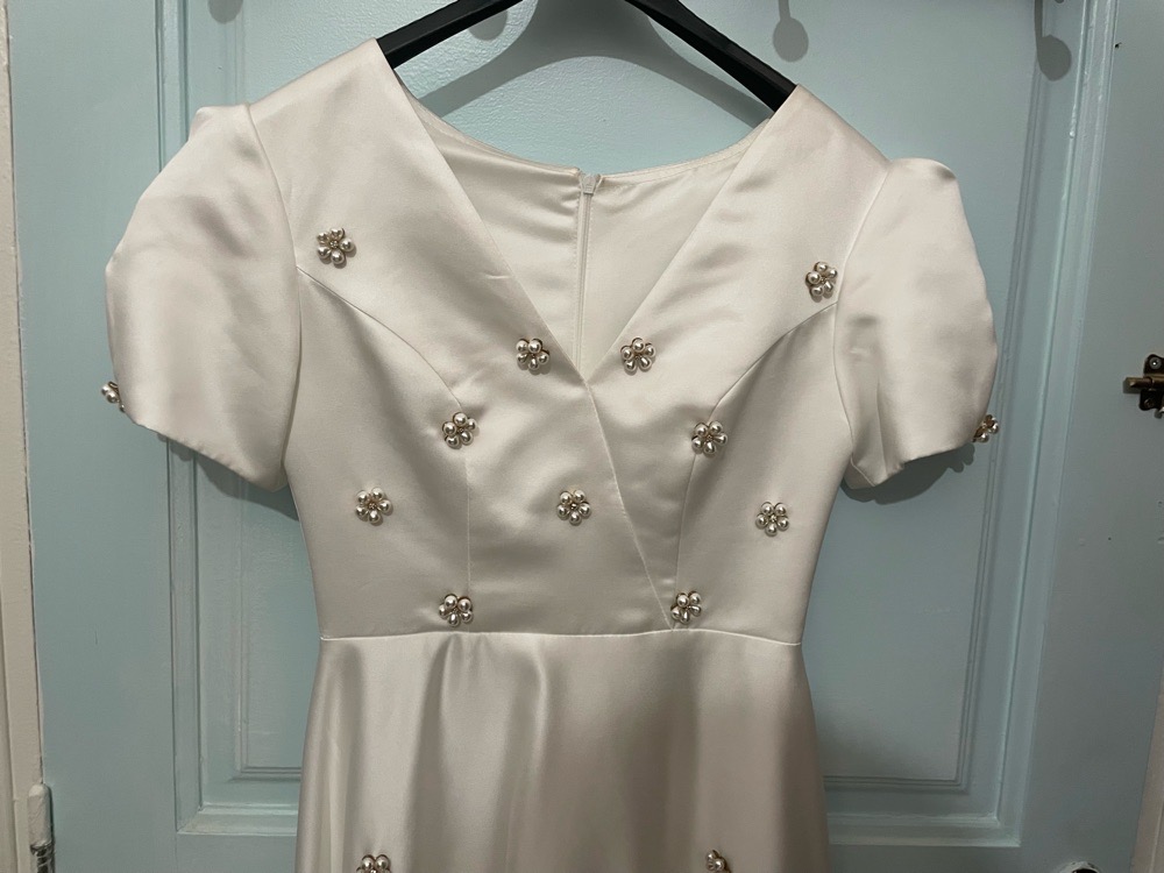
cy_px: 436
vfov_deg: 53.1
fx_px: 874
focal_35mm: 26
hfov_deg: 67.3
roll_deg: -1.8
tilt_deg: -8.0
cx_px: 582
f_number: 1.6
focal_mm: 4.2
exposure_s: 1/60
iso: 250
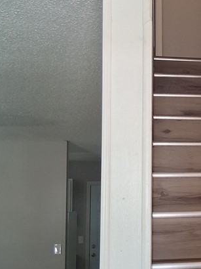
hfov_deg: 21.0
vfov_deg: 29.7
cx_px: 244
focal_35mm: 65
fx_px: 504
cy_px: 167
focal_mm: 3.98
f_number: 1.8
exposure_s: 1/100
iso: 25
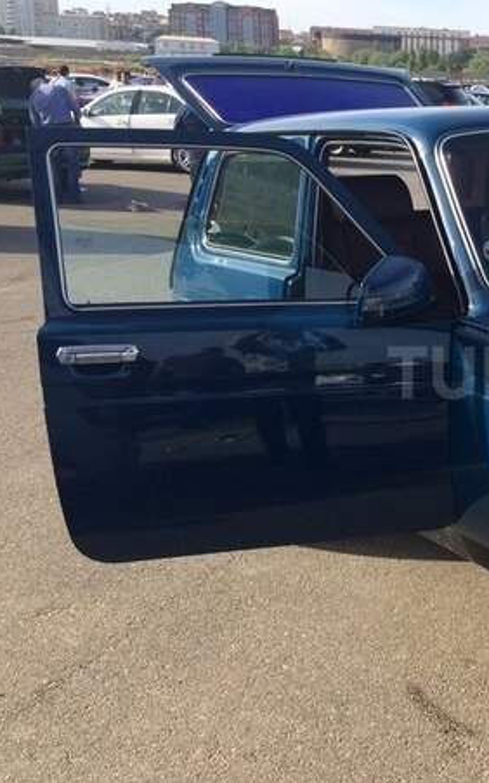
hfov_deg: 26.0
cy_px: 372
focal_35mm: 45
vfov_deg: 44.3
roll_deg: -2.2
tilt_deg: -16.6
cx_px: 565
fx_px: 959
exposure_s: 1/912
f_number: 2.2
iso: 32
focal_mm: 4.15
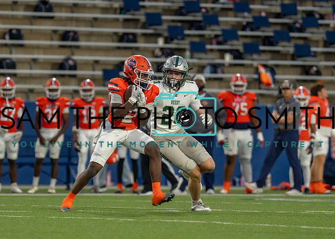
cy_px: 107
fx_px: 4219
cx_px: 134
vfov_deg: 3.2
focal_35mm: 444
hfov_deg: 4.5
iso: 1000
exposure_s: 1/1600
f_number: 2.8
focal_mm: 200
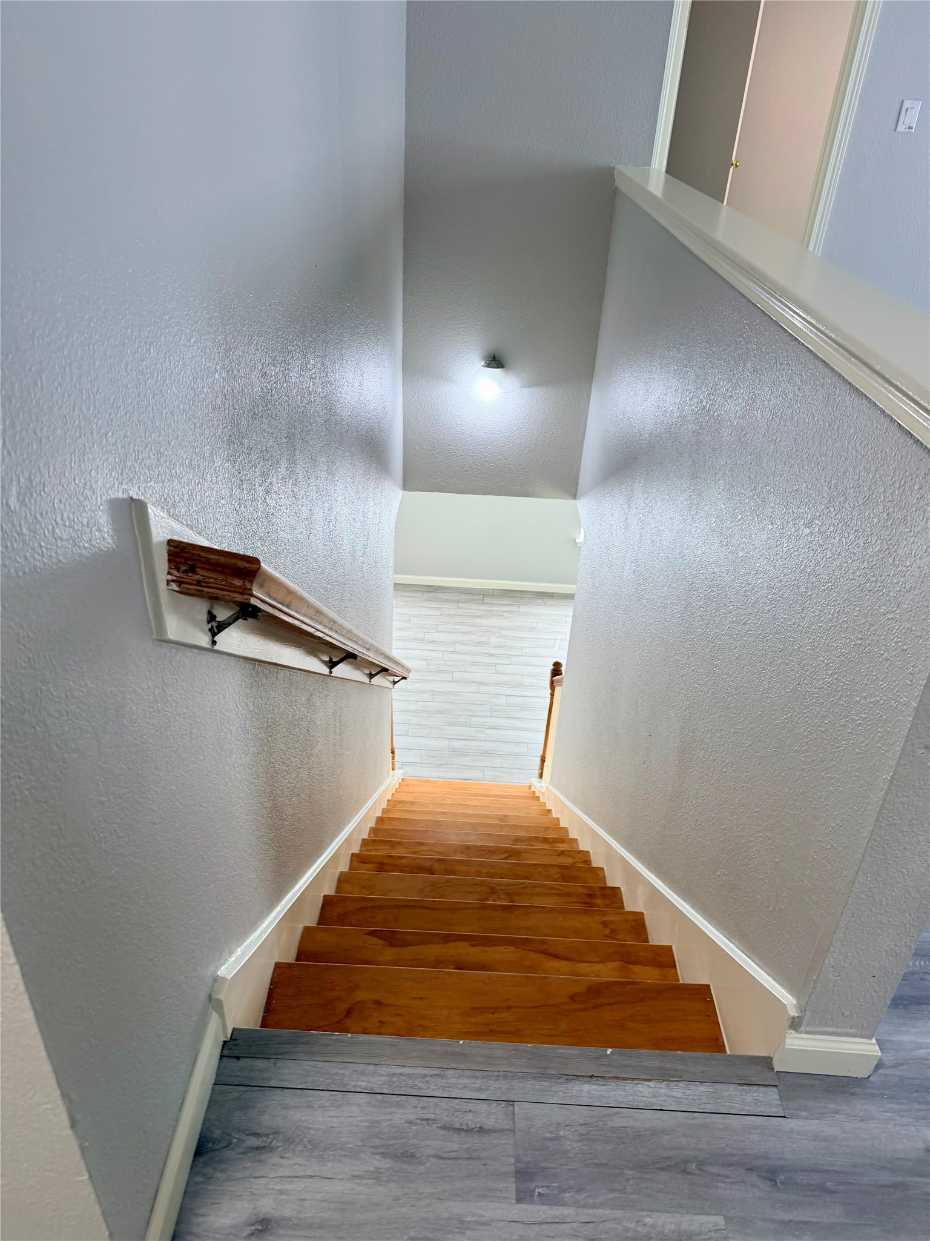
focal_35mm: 24
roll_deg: -4.3
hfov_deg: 56.8
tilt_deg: -30.9
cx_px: 465
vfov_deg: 71.6
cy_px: 620
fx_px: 860
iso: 100
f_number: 1.78
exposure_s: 1/60
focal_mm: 6.76
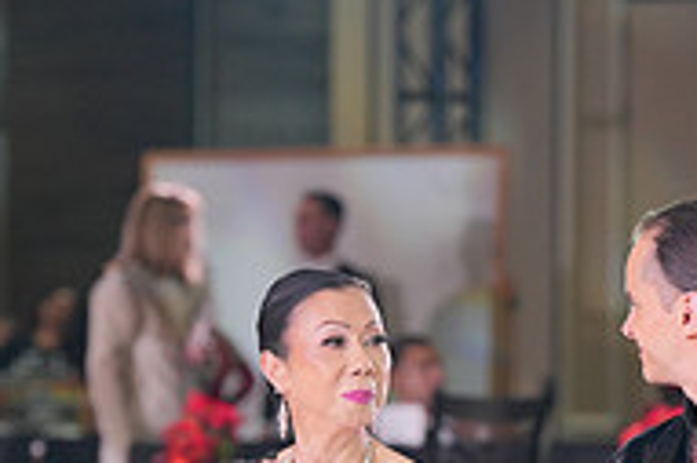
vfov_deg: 4.2
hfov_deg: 6.3
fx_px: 6345
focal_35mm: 328
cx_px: 401
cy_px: 614
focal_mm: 108
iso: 1000
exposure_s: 1/400
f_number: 2.8
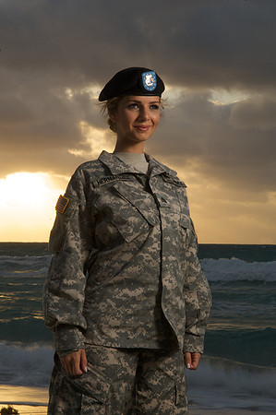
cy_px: 208
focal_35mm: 82
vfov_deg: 24.6
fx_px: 951
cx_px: 138
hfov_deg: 16.5
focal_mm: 55
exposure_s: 1/15
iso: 100
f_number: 22
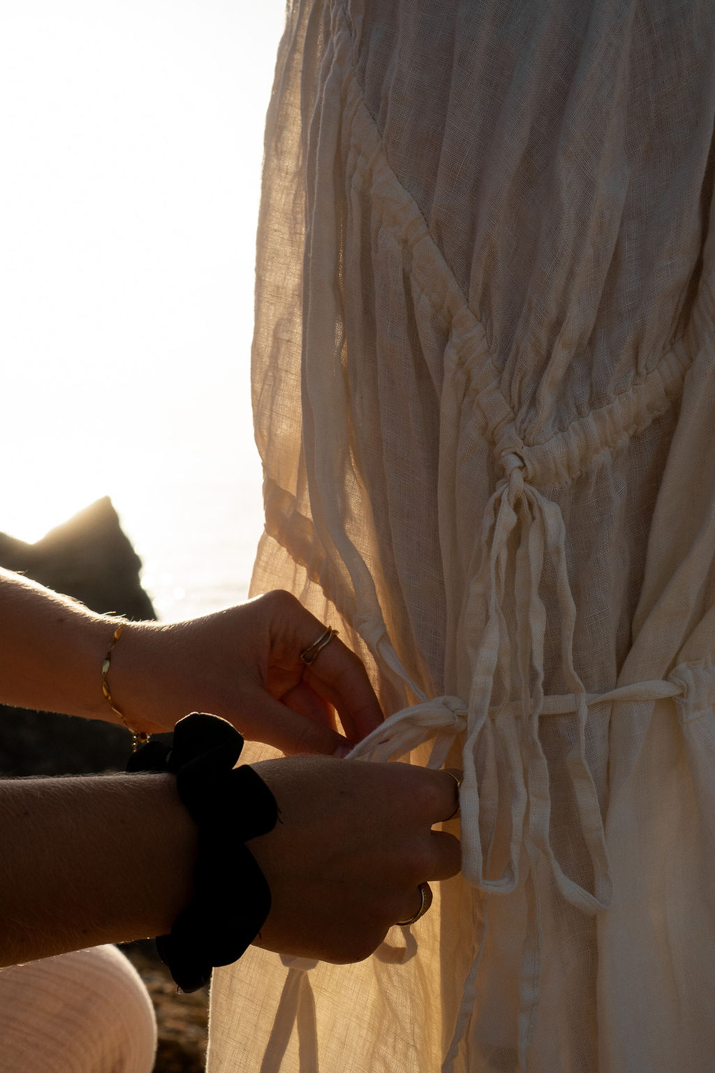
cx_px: 358
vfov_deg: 37.9
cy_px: 536
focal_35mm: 52
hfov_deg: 25.8
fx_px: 1564
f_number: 7.1
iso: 100
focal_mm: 35
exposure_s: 1/200
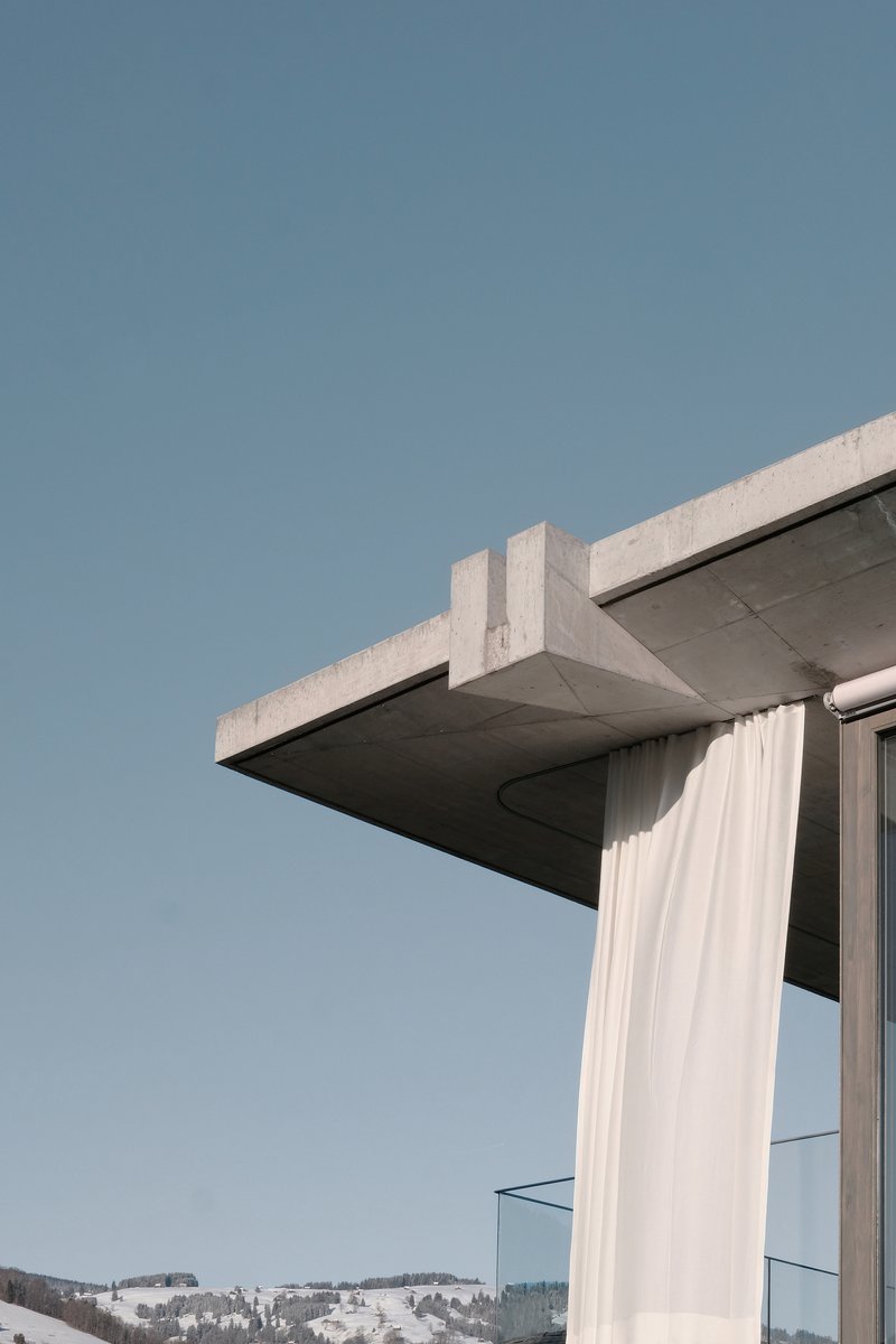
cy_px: 672
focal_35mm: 53
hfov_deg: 25.5
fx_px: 1979
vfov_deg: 37.5
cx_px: 448
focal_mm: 35
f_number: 13
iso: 400
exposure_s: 1/350
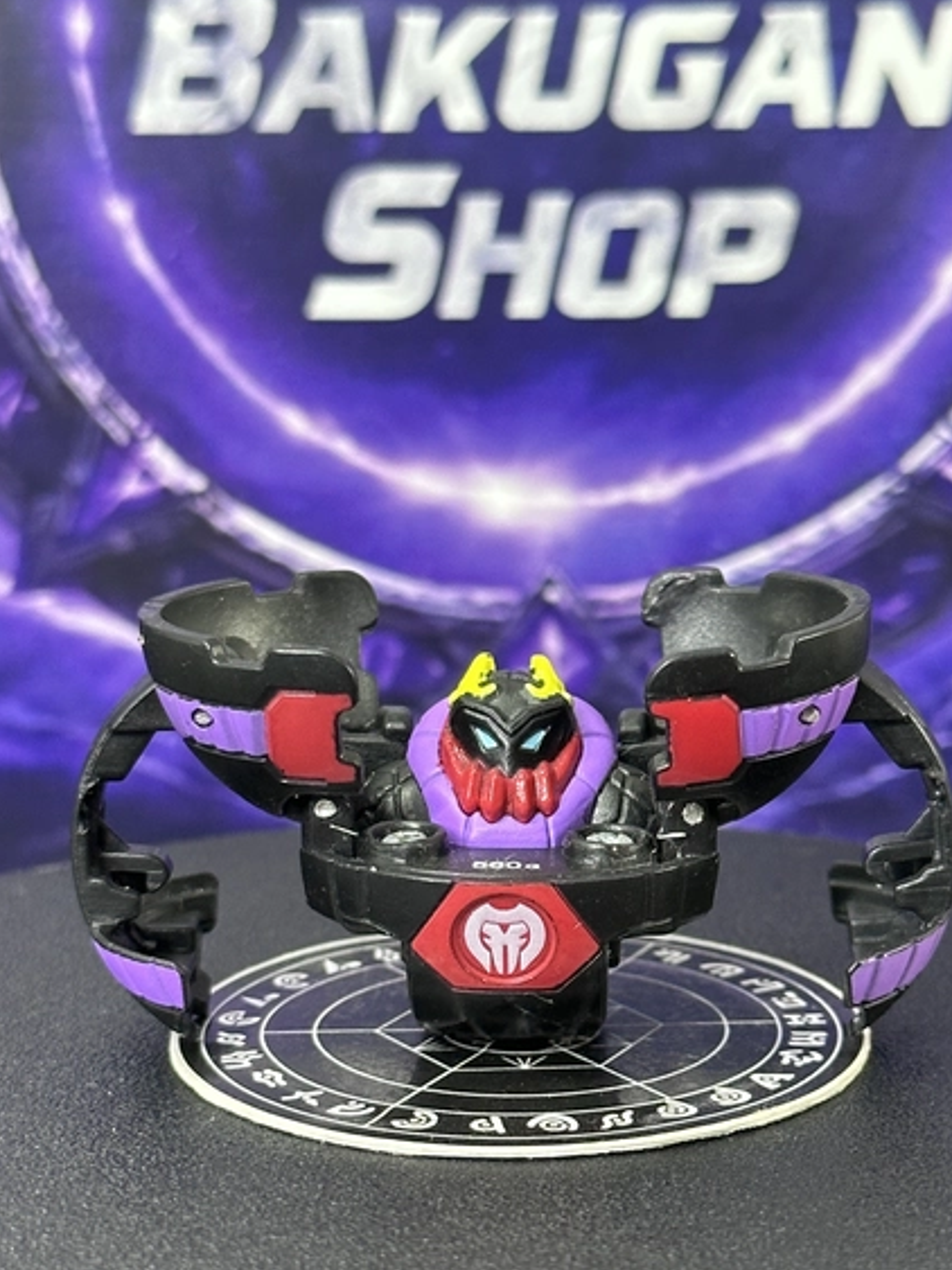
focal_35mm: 91
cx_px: 503
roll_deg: -0.7
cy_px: 777
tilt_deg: -14.1
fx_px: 3338
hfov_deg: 16.2
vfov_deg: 21.5
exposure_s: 1/60
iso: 250
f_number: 1.78
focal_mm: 6.86
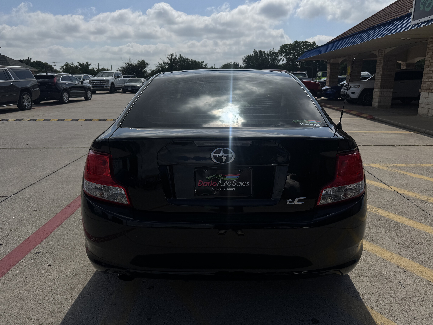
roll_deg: +0.4
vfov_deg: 56.8
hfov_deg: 71.6
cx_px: 216
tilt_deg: -15.6
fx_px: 300
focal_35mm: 24
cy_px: 162
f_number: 1.78
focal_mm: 6.76
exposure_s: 1/12346
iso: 80
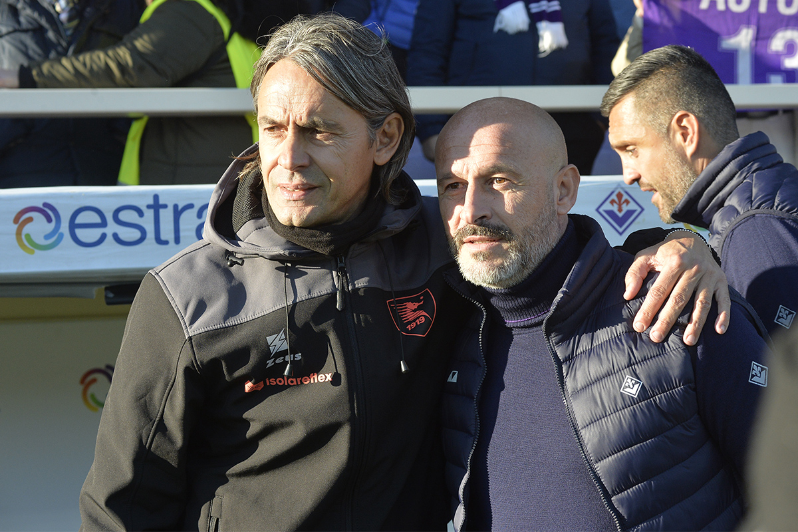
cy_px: 266
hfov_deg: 25.4
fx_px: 1773
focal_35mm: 80
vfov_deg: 17.1
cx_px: 399
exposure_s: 1/1000
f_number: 9
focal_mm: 80
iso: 1250
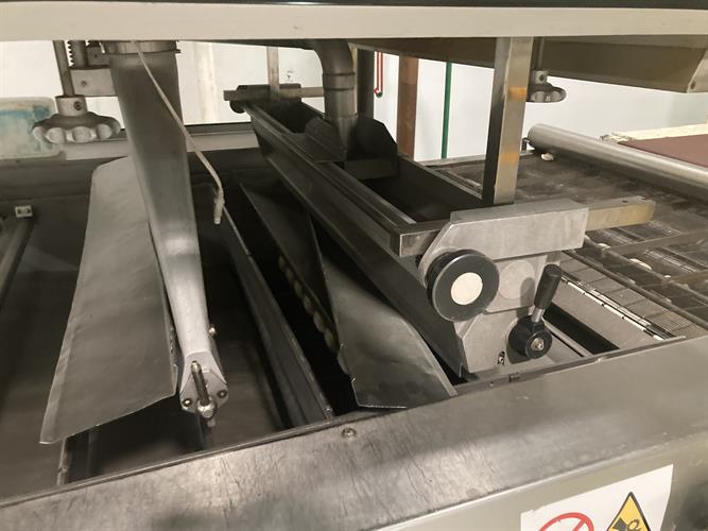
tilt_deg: -24.5
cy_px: 266
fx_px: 573
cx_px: 354
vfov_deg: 49.7
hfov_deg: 63.5
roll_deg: -1.9
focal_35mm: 28
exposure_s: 1/30
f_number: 1.8
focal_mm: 3.99
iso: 640
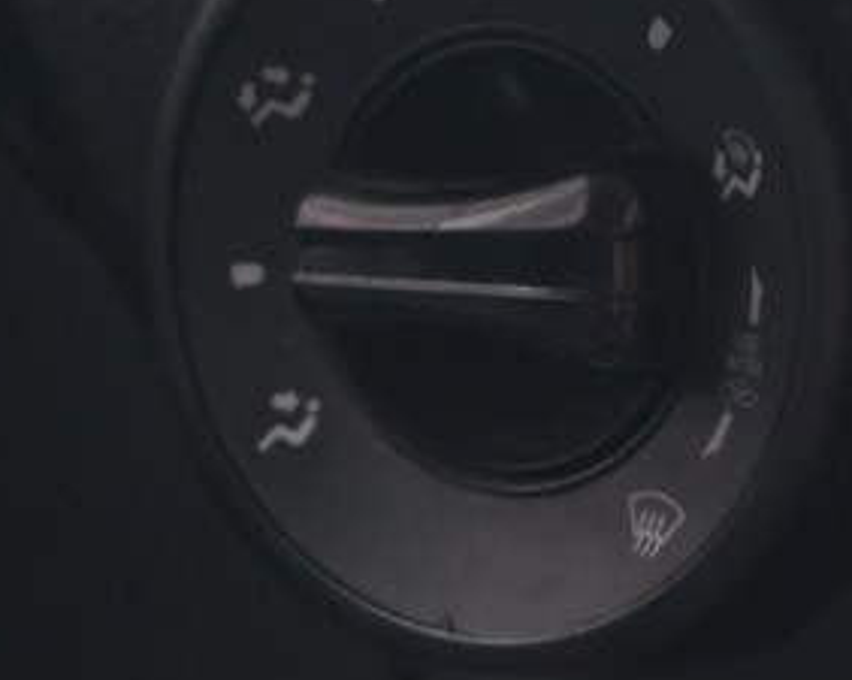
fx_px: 4988
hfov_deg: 9.5
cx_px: 1332
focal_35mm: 198
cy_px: 479
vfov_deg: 7.8
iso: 1600
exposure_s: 1/30
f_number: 5.6
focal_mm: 36
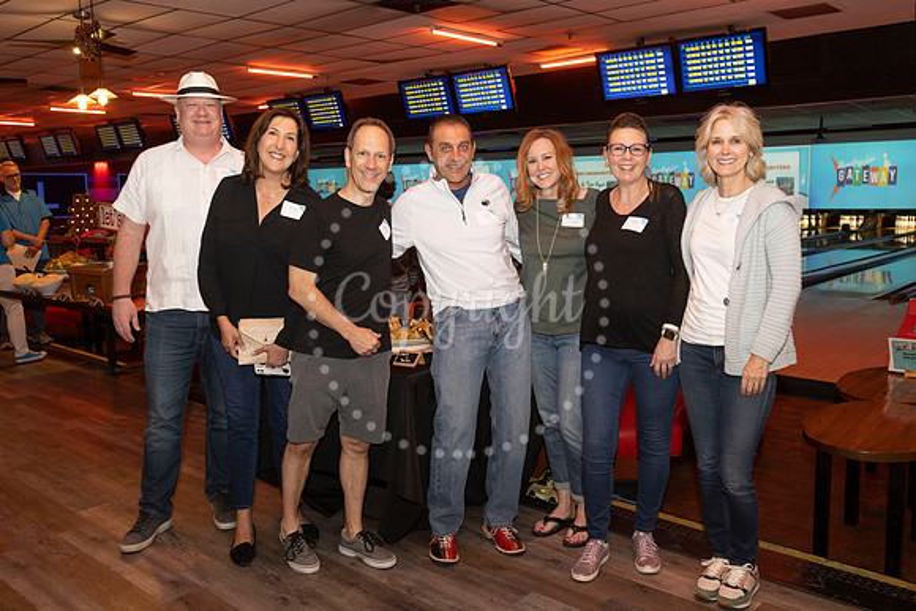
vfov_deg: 41.1
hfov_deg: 58.7
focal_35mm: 32
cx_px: 458
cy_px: 306
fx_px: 814
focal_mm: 32
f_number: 5.6
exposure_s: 1/60
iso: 1000
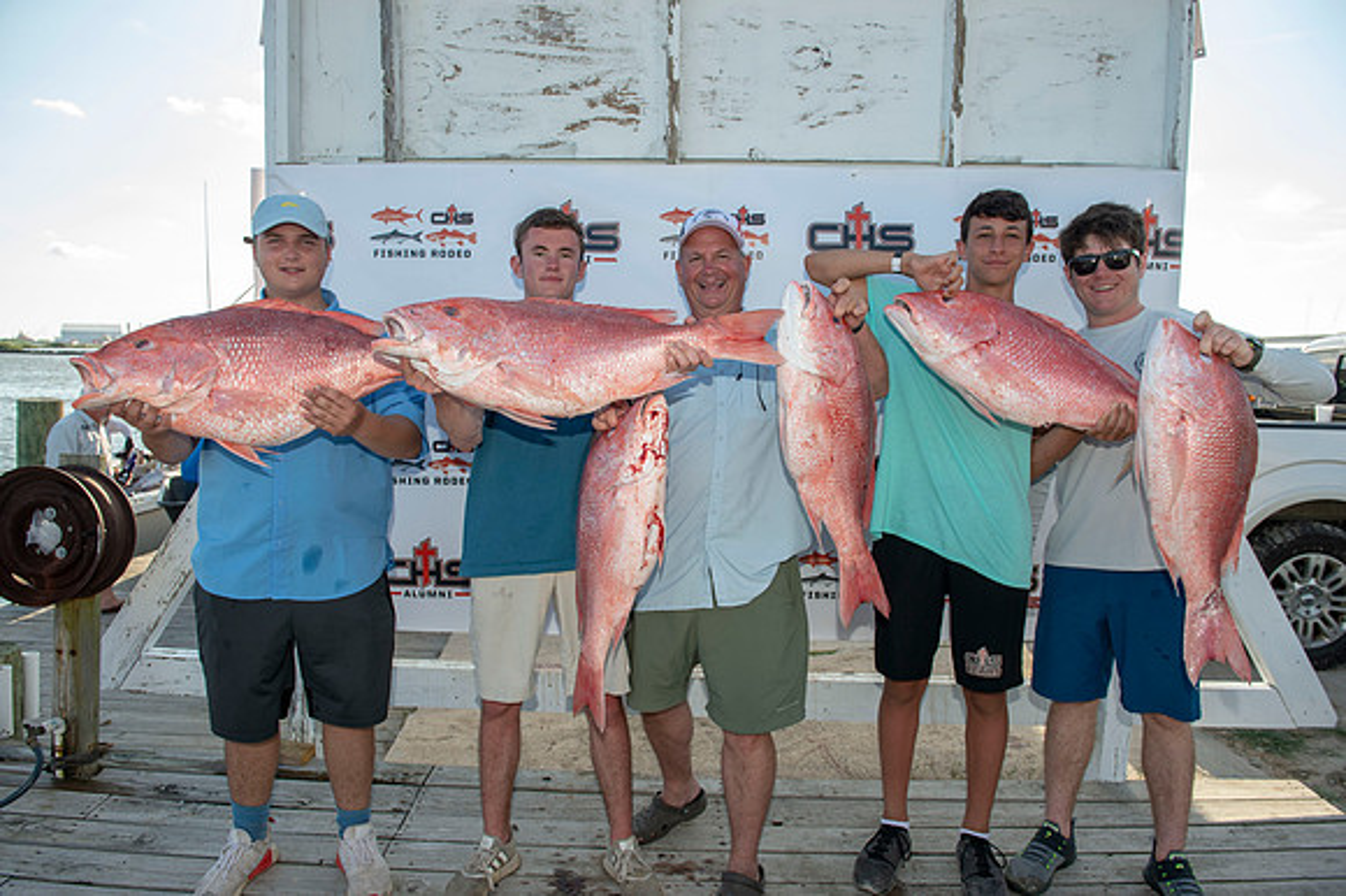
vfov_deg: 53.1
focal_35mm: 24
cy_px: 448
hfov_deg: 73.8
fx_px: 897
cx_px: 673
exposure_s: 1/125
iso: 100
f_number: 6.3
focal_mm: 24
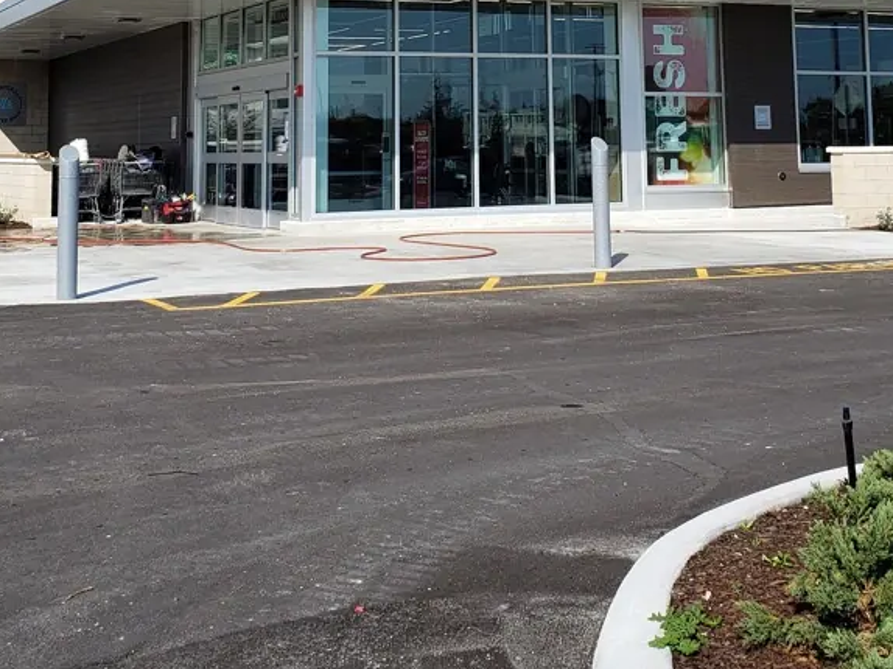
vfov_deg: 23.7
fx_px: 1496
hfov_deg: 33.2
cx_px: 504
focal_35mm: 58
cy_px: -62
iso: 50
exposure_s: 1/1636
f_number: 2.4
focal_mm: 4.3
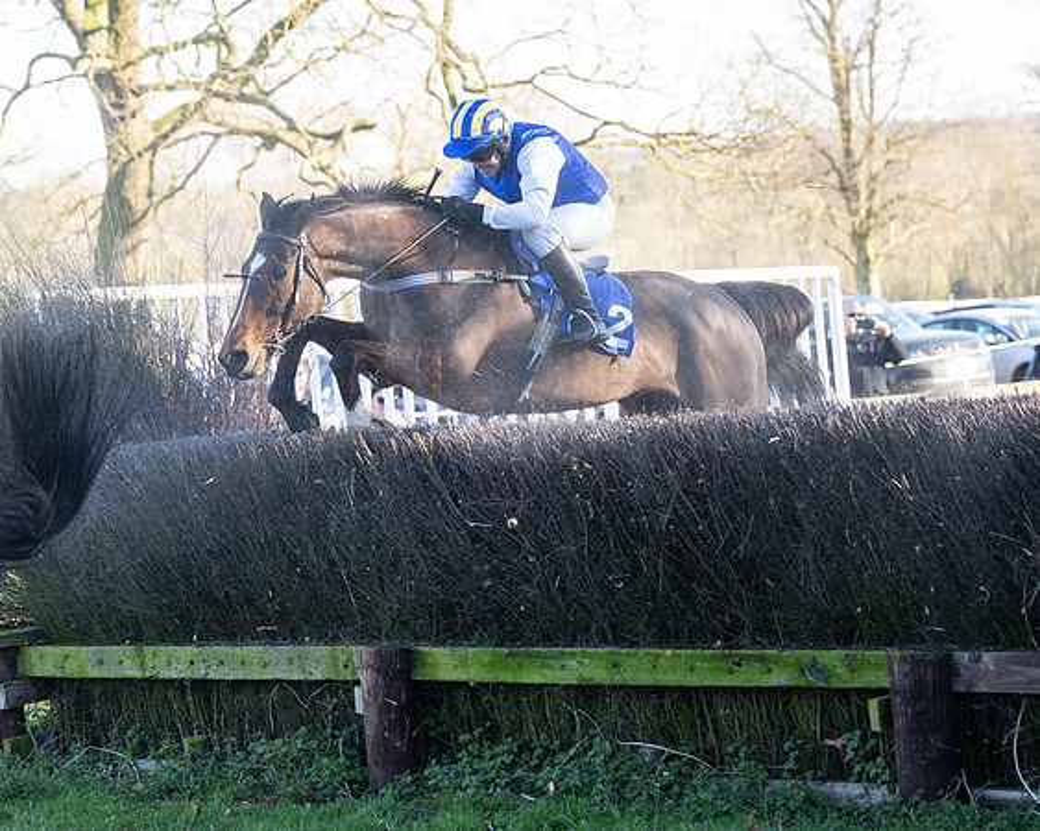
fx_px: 3862
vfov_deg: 12.3
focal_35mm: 126
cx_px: 355
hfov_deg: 15.3
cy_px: 467
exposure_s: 1/1250
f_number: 2.8
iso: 800
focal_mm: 70
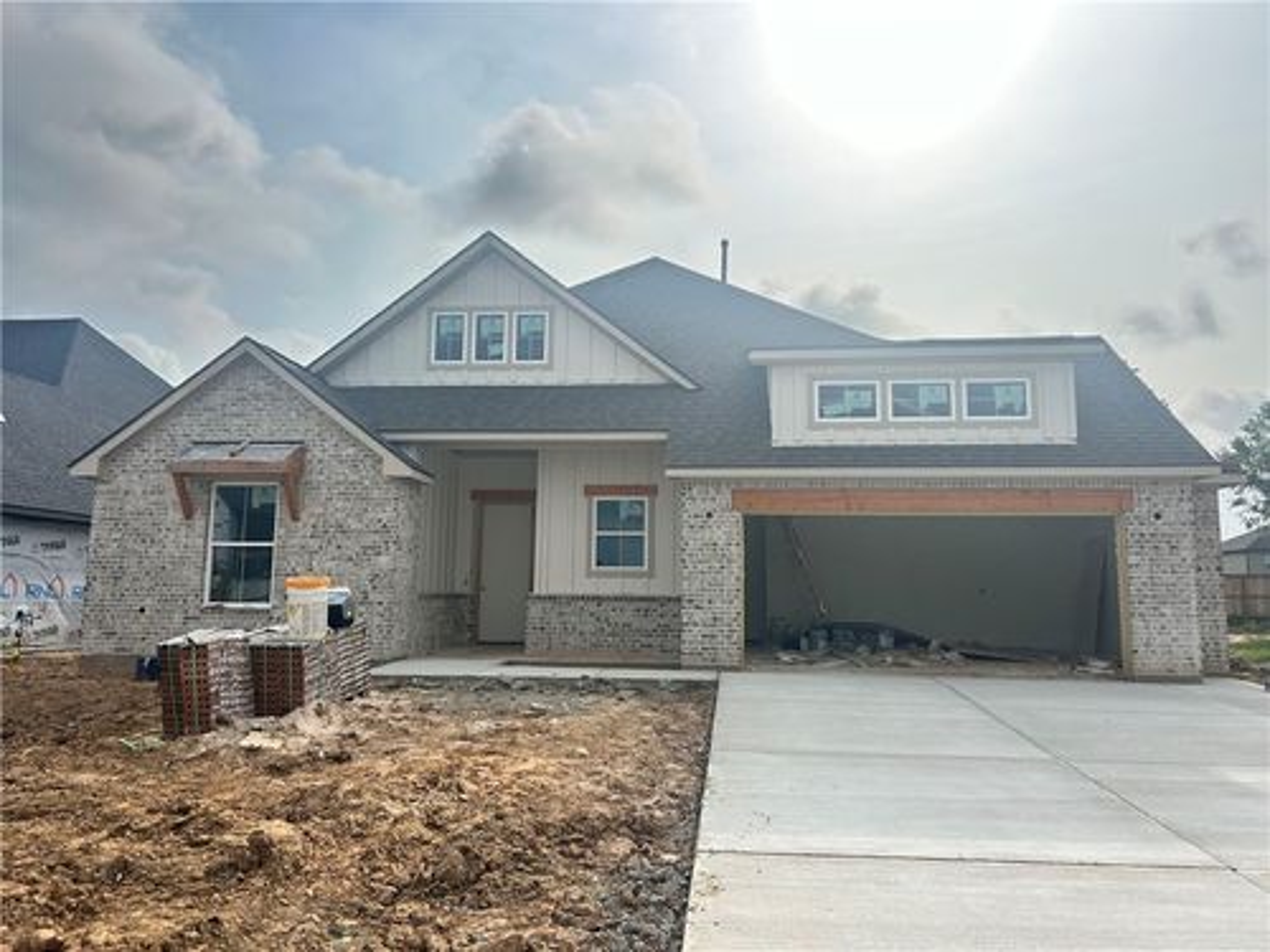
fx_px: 954
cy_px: 476
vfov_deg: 53.1
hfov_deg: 67.3
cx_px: 635
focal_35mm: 26
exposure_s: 1/4444
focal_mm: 5.7
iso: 50
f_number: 1.5
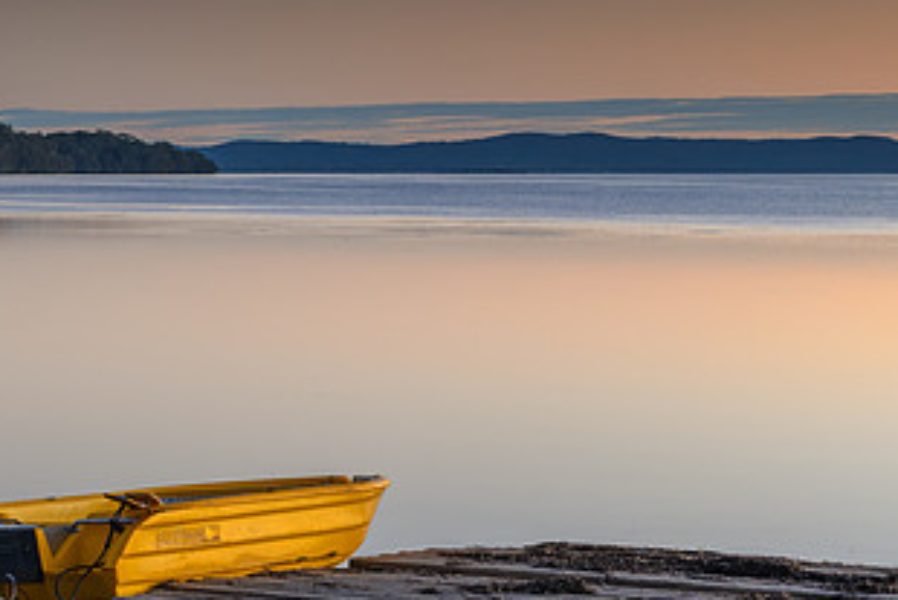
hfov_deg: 15.9
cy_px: 103
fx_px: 3194
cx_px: 660
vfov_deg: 10.7
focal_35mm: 128
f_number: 8
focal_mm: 66
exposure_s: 1/1.67
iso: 100
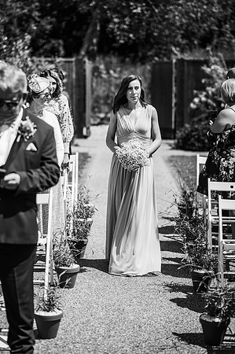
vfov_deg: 23.9
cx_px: 118
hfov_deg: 16.0
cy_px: 177
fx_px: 834
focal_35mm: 85
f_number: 2.2
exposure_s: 1/5000
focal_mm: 85
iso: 100
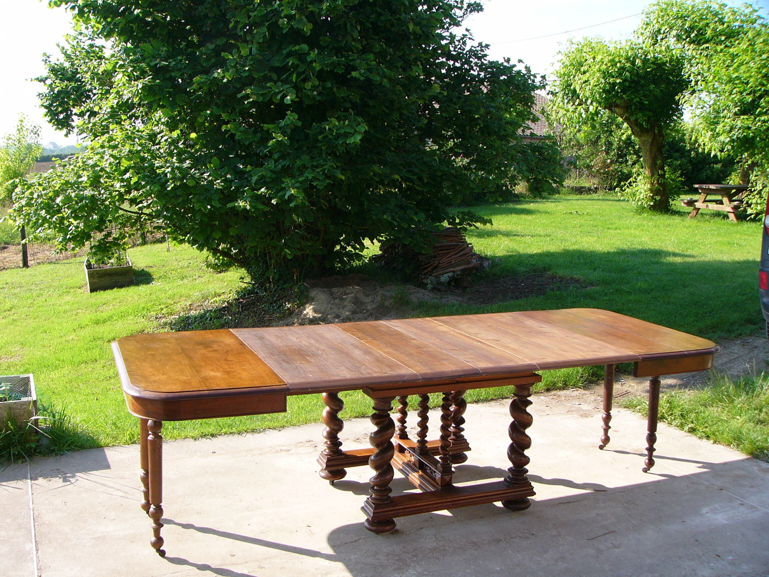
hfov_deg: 51.4
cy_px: 288
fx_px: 800
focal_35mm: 36
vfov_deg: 39.7
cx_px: 384
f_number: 4
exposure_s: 1/160
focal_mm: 6
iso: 50
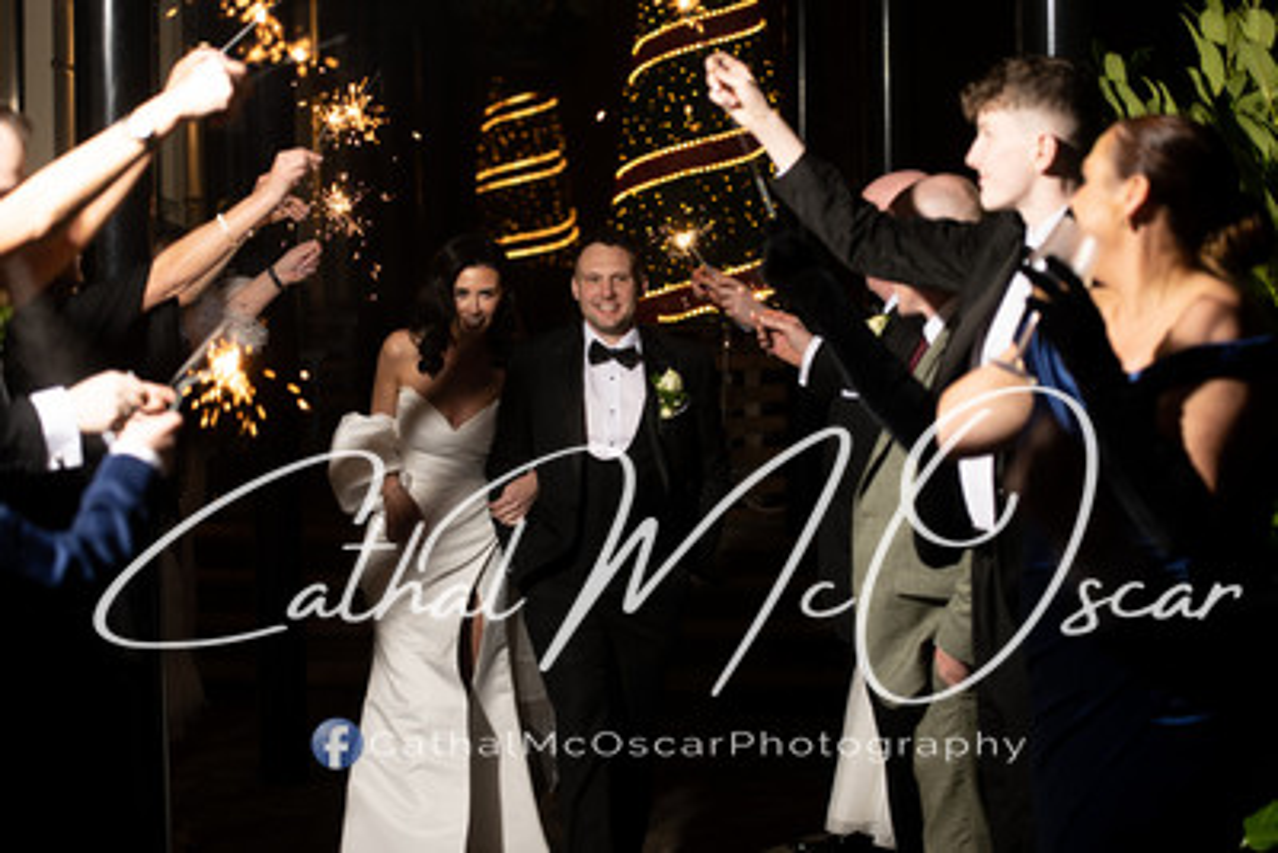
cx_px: 639
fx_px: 3551
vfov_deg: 13.7
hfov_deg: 20.4
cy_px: 426
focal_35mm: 100
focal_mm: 100
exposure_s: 1/125
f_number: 2.8
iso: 250
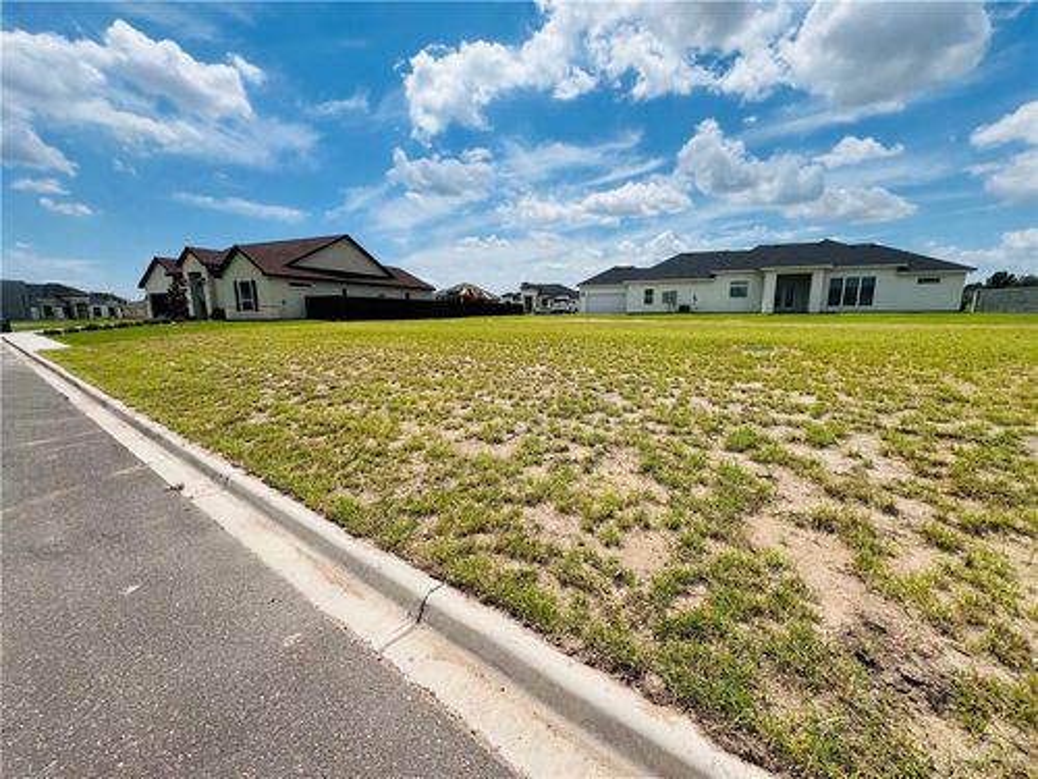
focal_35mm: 13
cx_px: 519
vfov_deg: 89.9
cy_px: 390
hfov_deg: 106.2
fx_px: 390
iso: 32
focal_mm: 1.57
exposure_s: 1/2801
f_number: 1.8
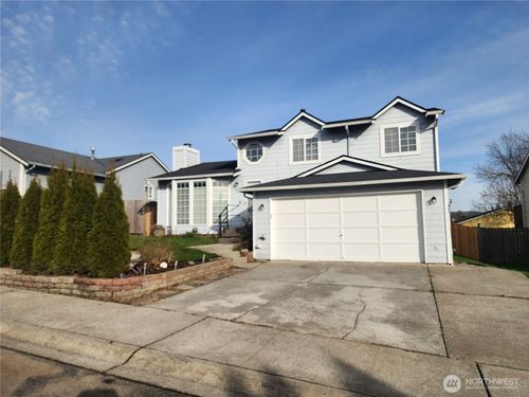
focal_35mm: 23
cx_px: 264
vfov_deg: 58.9
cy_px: 198
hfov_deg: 73.9
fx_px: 351
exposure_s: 1/1347
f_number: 1.8
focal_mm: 6.4
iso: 12
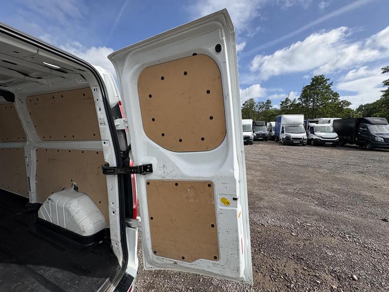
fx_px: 157
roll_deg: -2.4
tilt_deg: +1.4
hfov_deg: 102.1
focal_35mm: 14
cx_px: 194
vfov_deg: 85.7
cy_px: 146
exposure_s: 1/1976
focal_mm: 2.22
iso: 50
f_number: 2.2
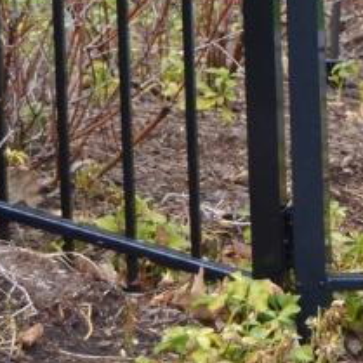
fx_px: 2515
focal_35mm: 212
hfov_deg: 7.8
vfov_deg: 8.2
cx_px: 783
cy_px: -72
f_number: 5.6
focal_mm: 34
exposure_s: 1/125
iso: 400
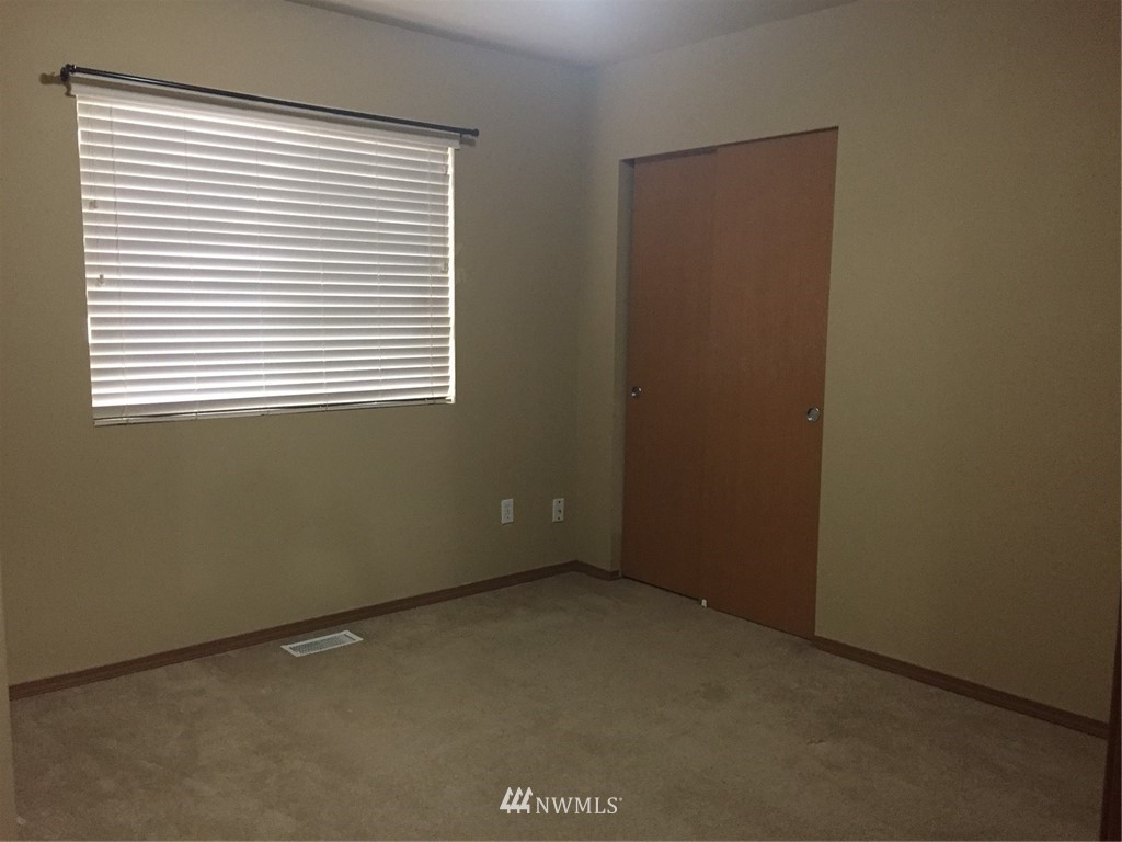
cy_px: 421
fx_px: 940
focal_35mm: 29
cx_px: 561
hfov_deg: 61.7
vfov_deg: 48.2
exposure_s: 1/15
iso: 250
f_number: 2.2
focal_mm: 4.15
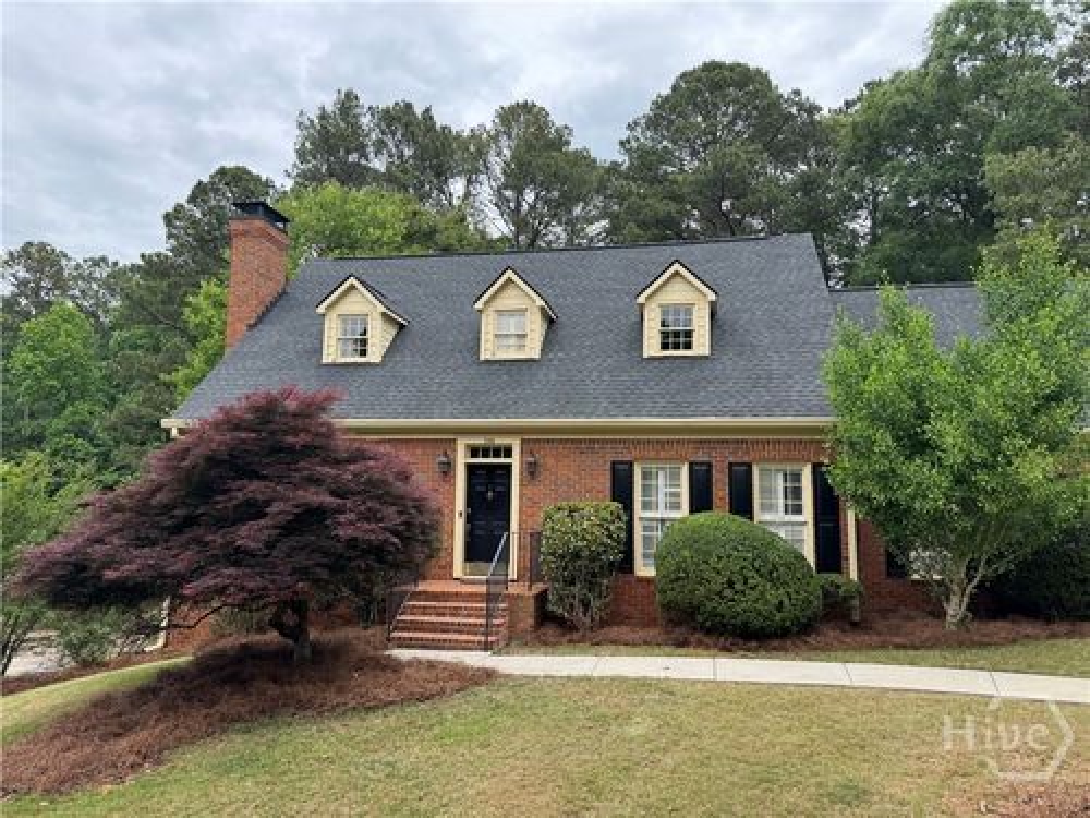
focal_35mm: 24
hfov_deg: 71.6
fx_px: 756
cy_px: 409
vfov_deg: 56.8
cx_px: 545
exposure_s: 1/1112
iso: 80
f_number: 1.78
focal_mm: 6.76
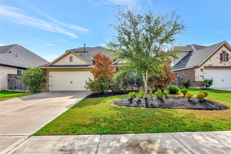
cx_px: 116
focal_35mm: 21
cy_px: 77
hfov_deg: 81.2
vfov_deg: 59.5
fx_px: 135
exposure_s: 1/400
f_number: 5.6
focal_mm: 14
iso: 100
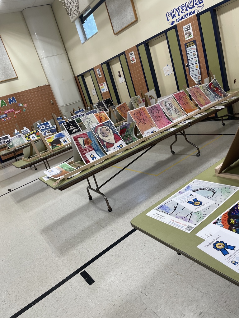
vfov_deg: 67.3
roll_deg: +18.7
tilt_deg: -16.5
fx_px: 239
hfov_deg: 53.1
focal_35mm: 26
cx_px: 120
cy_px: 159
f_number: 1.6
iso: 100
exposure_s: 1/120
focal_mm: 4.2
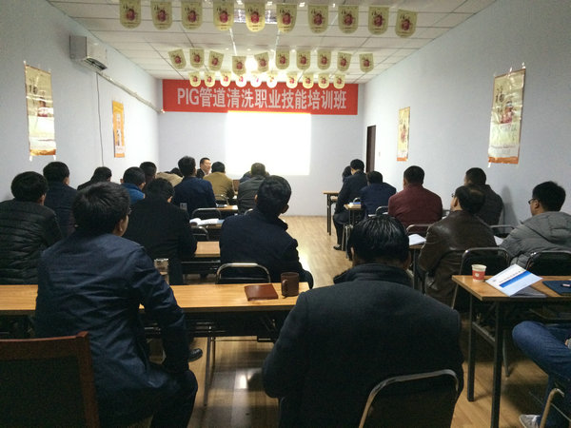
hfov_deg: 61.7
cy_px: 214
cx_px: 286
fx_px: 478
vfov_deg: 48.2
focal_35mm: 29
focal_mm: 4.15
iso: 320
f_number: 2.2
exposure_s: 1/25
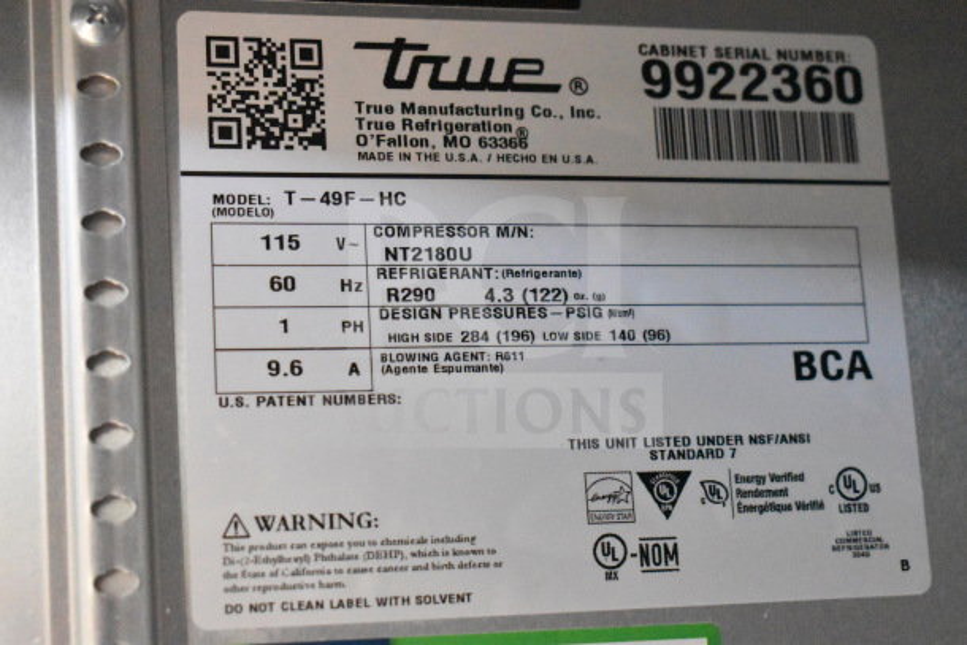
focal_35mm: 63
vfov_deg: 21.6
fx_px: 1693
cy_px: 322
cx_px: 484
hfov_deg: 31.9
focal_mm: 42
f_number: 5
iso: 18000
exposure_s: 1/60
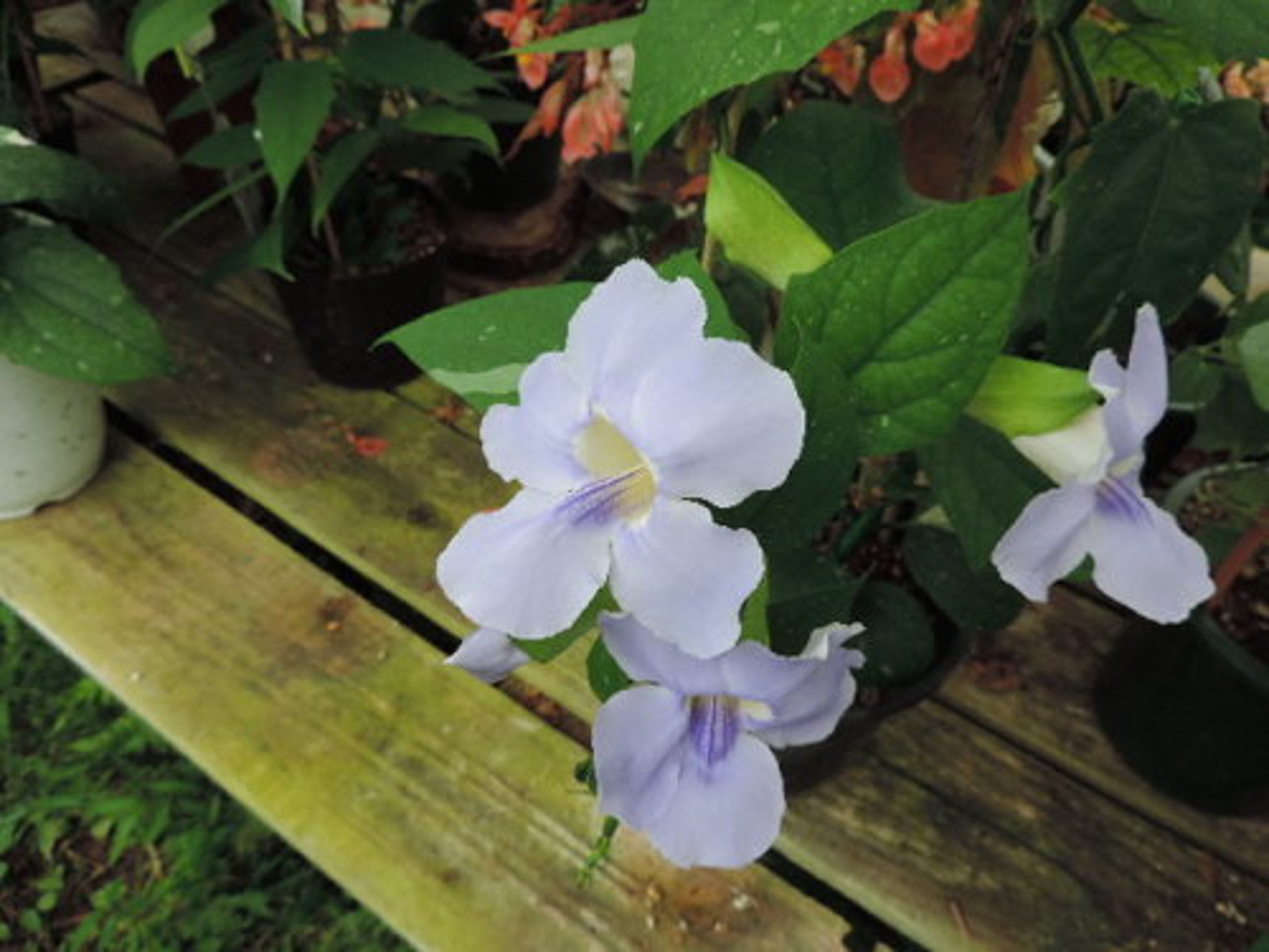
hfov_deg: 71.6
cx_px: 634
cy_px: 476
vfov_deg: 56.8
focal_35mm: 24
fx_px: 880
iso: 80
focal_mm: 4.3
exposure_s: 1/50
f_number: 3
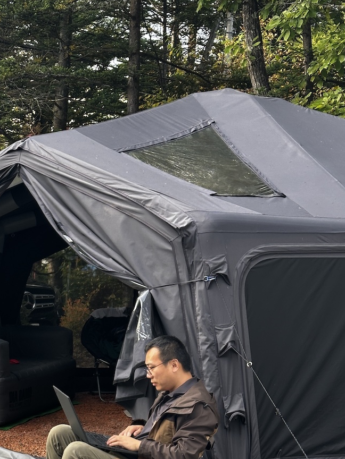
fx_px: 1063
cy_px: 324
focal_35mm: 80
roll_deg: -3.2
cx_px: 93
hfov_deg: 18.3
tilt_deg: -4.8
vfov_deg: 24.2
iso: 80
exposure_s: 1/121
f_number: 1.78
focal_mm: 6.86
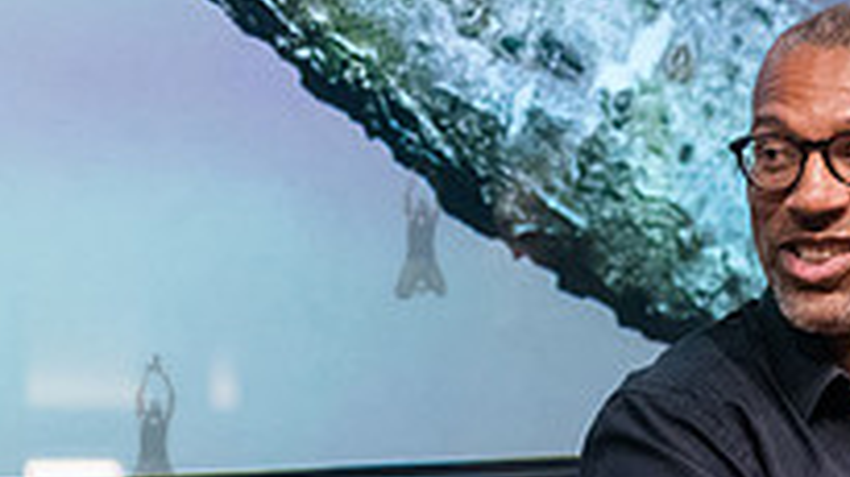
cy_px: 425
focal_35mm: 266
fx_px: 5991
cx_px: 954
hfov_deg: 8.1
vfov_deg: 4.6
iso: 6400
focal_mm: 86
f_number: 3.5
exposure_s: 1/200
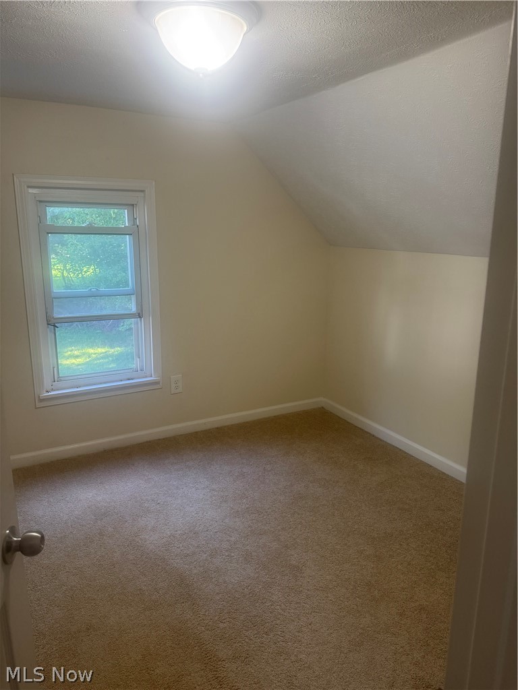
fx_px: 479
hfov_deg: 56.8
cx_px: 259
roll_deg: -0.6
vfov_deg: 71.6
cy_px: 345
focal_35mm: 24
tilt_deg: -14.5
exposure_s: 1/120
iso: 200
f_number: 1.78
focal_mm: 6.76
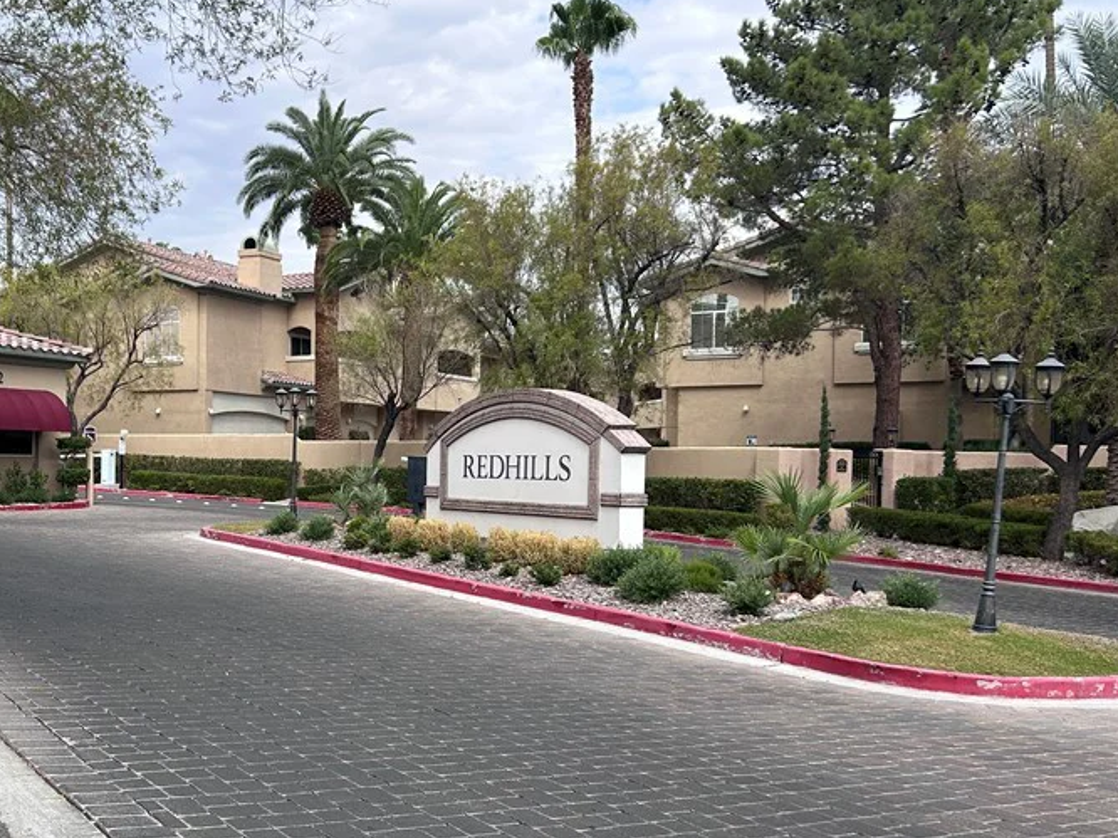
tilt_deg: -2.4
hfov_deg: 45.4
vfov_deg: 35.8
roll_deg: -1.2
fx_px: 1291
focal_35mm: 40
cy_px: 516
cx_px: 294
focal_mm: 5.7
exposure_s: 1/2994
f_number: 1.5
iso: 50
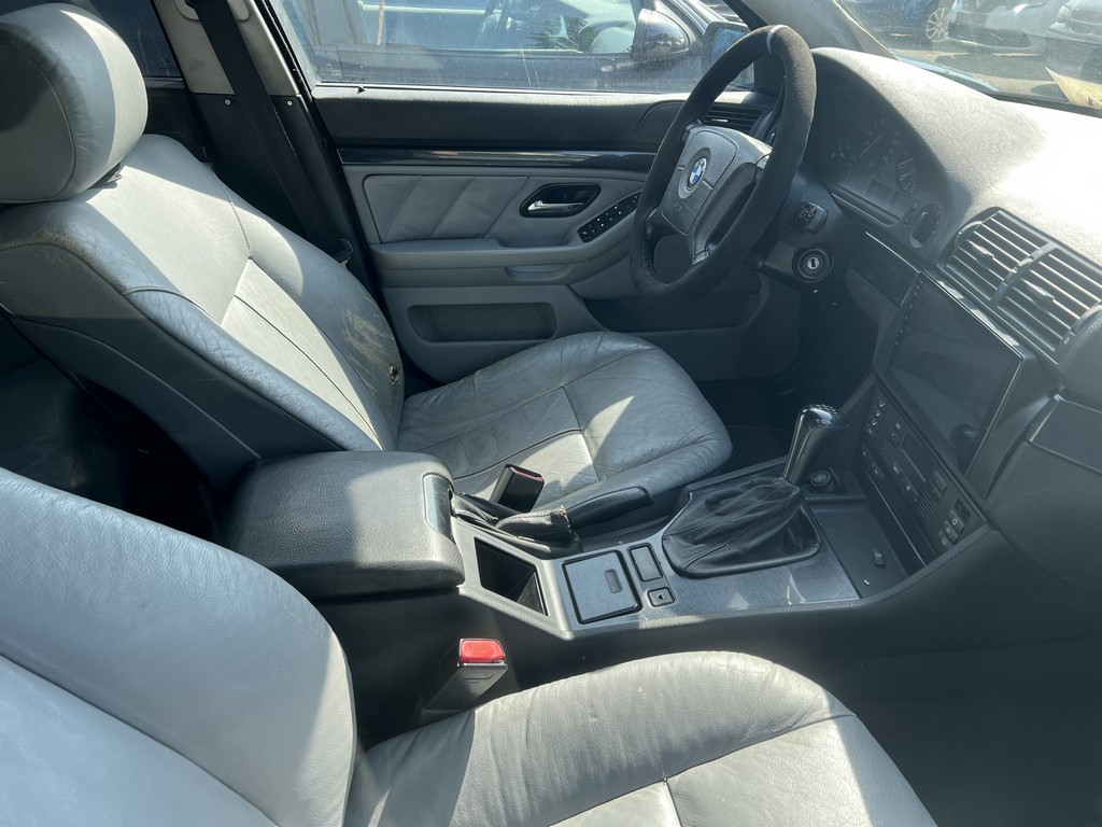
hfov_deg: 67.3
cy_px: 414
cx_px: 551
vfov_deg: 53.1
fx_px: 828
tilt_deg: -30.5
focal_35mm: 26
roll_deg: -0.1
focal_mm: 5.7
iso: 50
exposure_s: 1/300
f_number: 1.5
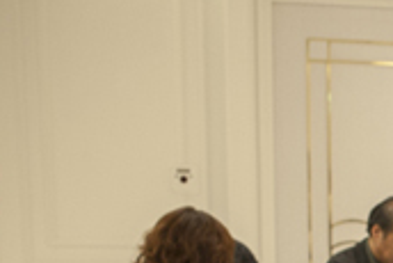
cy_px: 460
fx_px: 1420
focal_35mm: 130
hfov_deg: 13.9
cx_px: 715
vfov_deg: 10.0
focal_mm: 35
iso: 1000
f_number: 5.6
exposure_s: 1/100
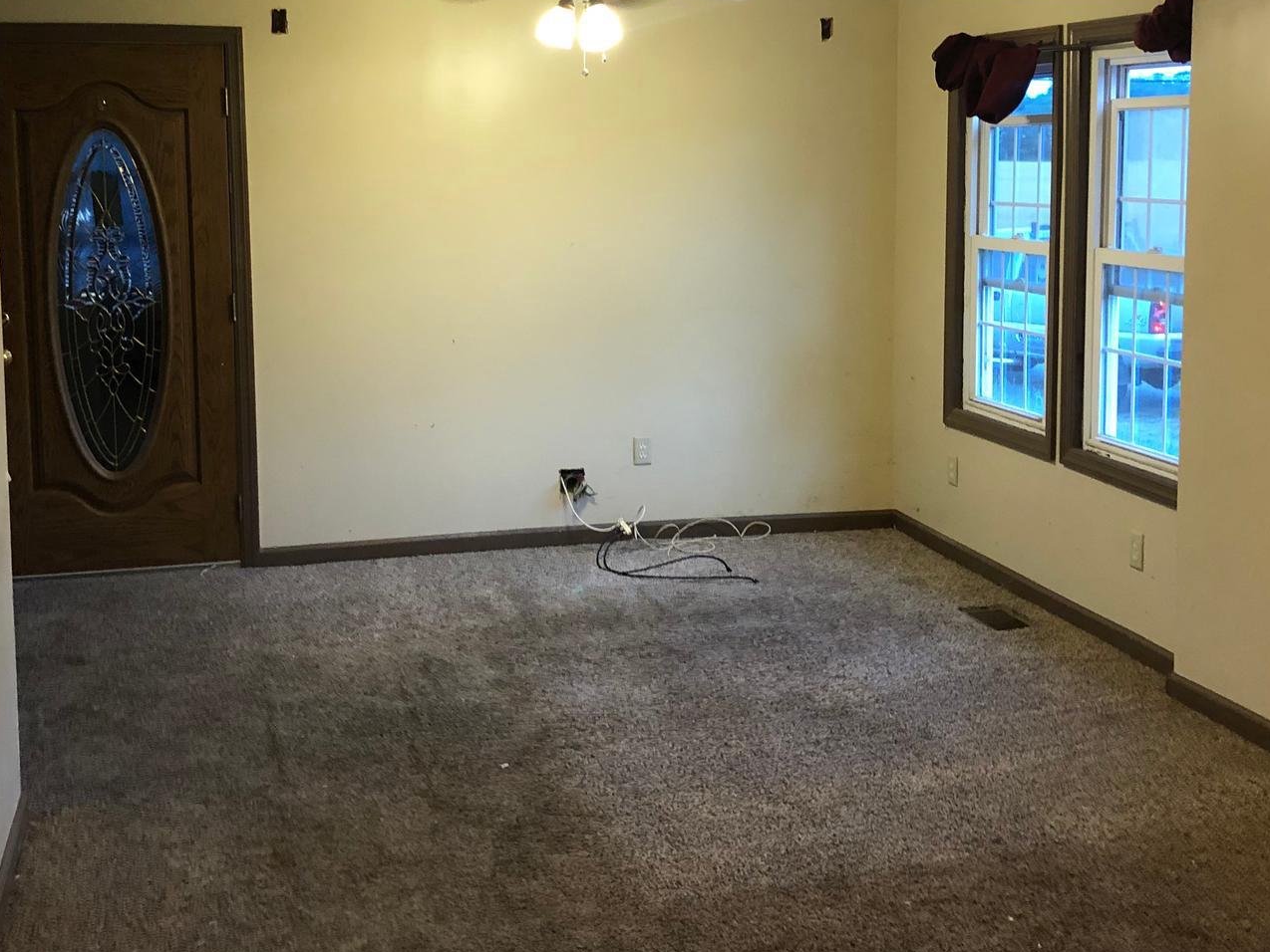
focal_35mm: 45
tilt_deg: -4.4
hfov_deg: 42.1
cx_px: 603
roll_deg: +0.3
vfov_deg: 32.0
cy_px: 358
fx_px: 1651
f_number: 1.8
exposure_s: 1/15
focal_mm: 3.99
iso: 64
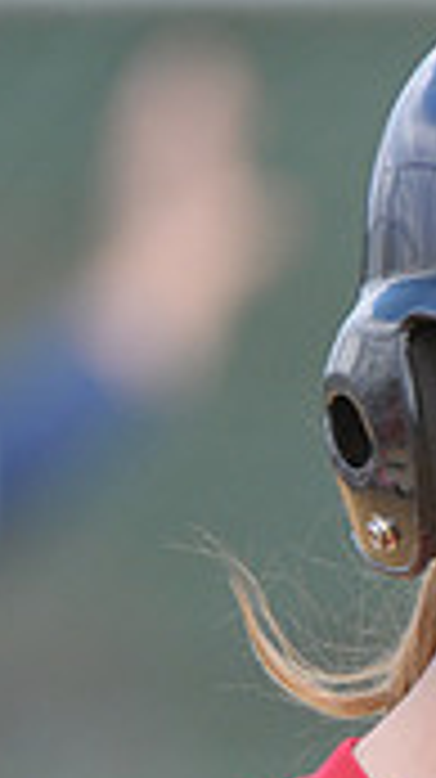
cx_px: 483
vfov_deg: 1.0
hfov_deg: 0.6
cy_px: 1142
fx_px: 43370
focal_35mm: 2105
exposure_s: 1/800
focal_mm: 400
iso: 400
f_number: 4.5
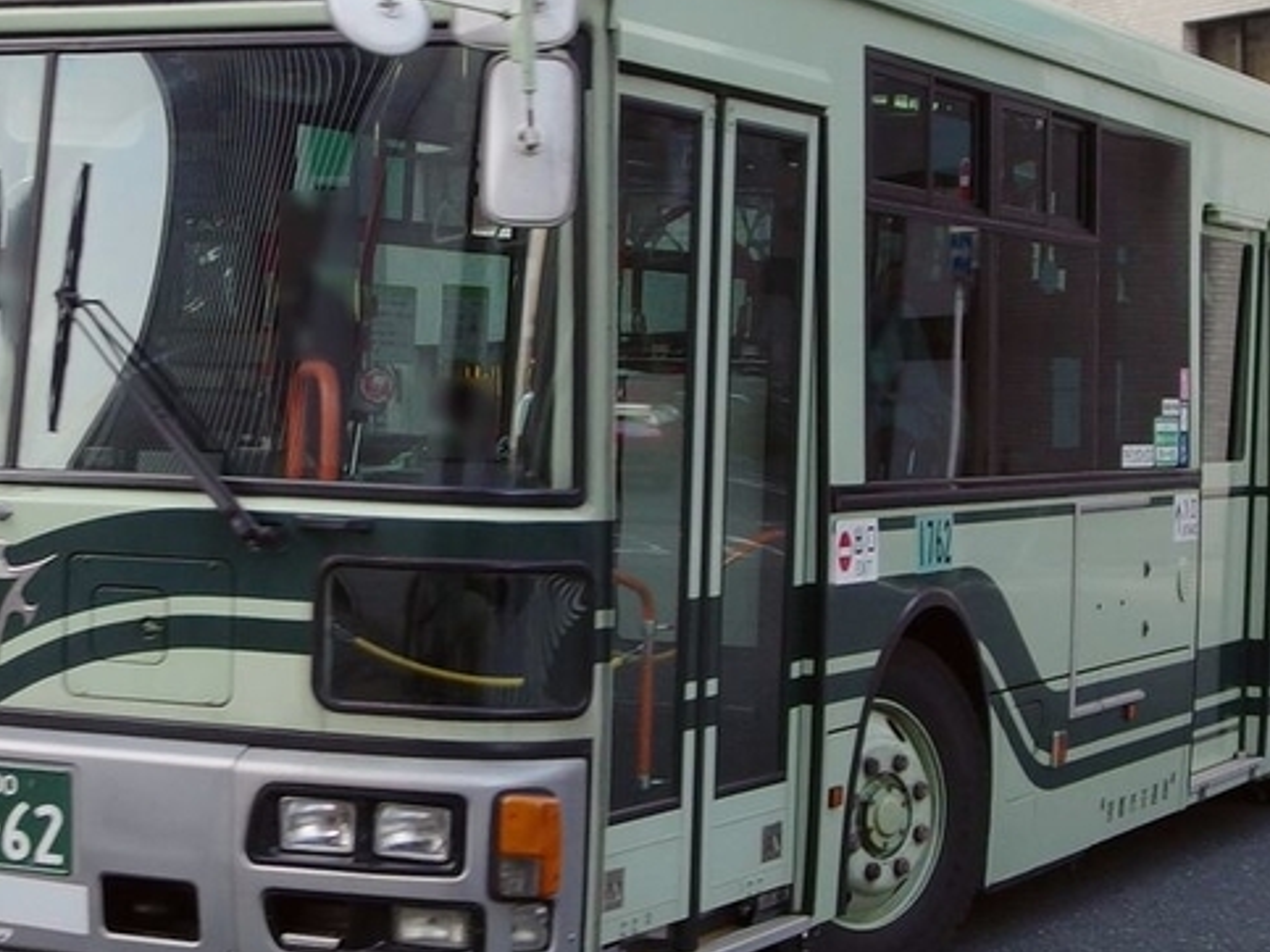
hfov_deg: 33.1
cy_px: 373
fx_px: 2127
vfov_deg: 25.2
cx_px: 513
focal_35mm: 58
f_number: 2.2
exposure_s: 1/250
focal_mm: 7.5
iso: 200
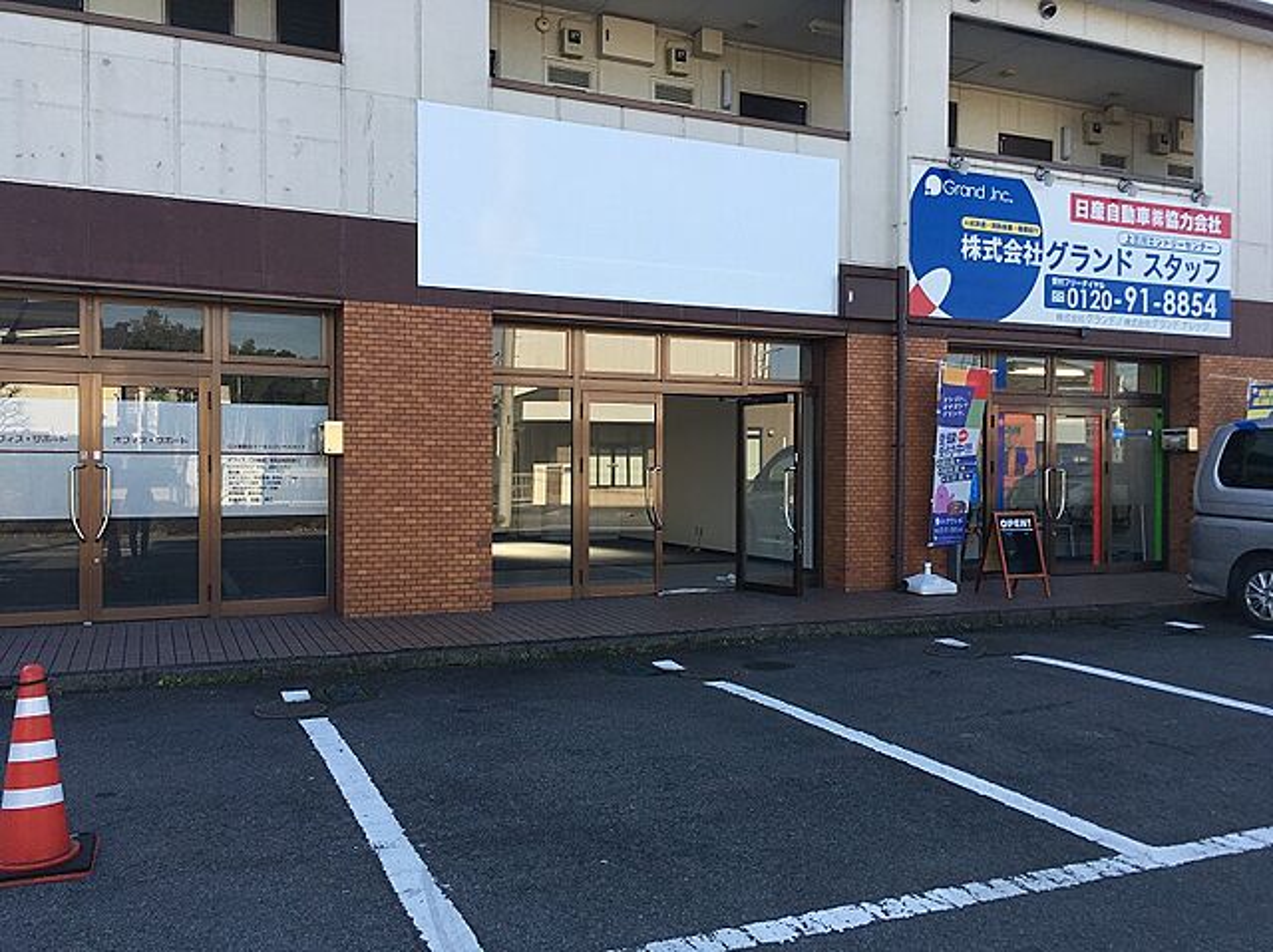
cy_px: 476
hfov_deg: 61.7
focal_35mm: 29
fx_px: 1066
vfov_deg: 48.2
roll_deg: +0.1
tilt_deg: -0.9
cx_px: 636
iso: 25
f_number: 2.2
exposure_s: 1/411
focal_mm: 4.15
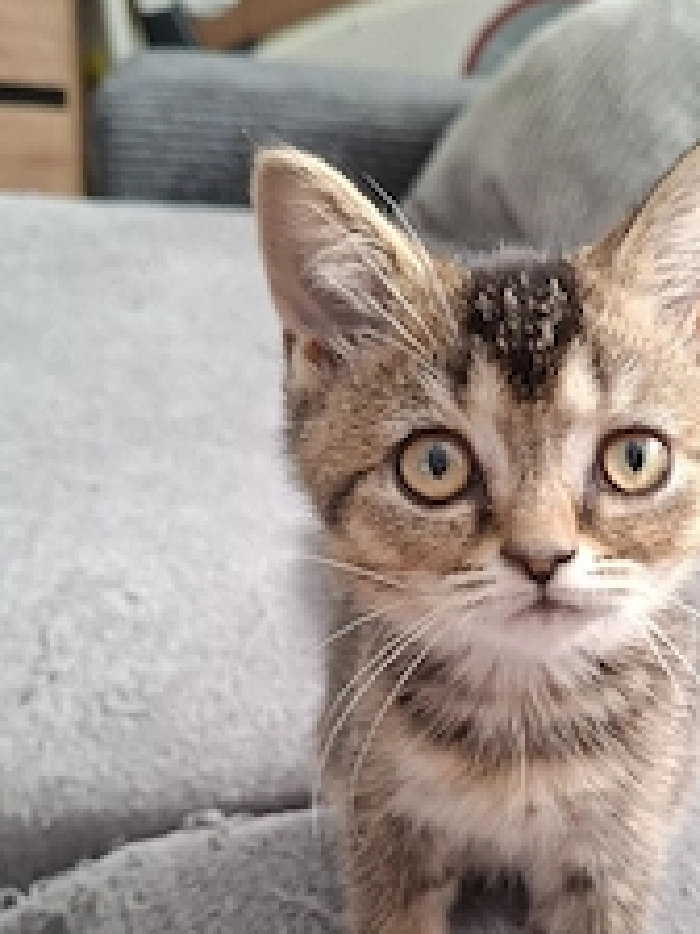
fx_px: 1105
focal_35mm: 41
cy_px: 642
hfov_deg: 34.1
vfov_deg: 44.9
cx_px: 562
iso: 160
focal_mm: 5.54
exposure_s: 1/50
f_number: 1.8
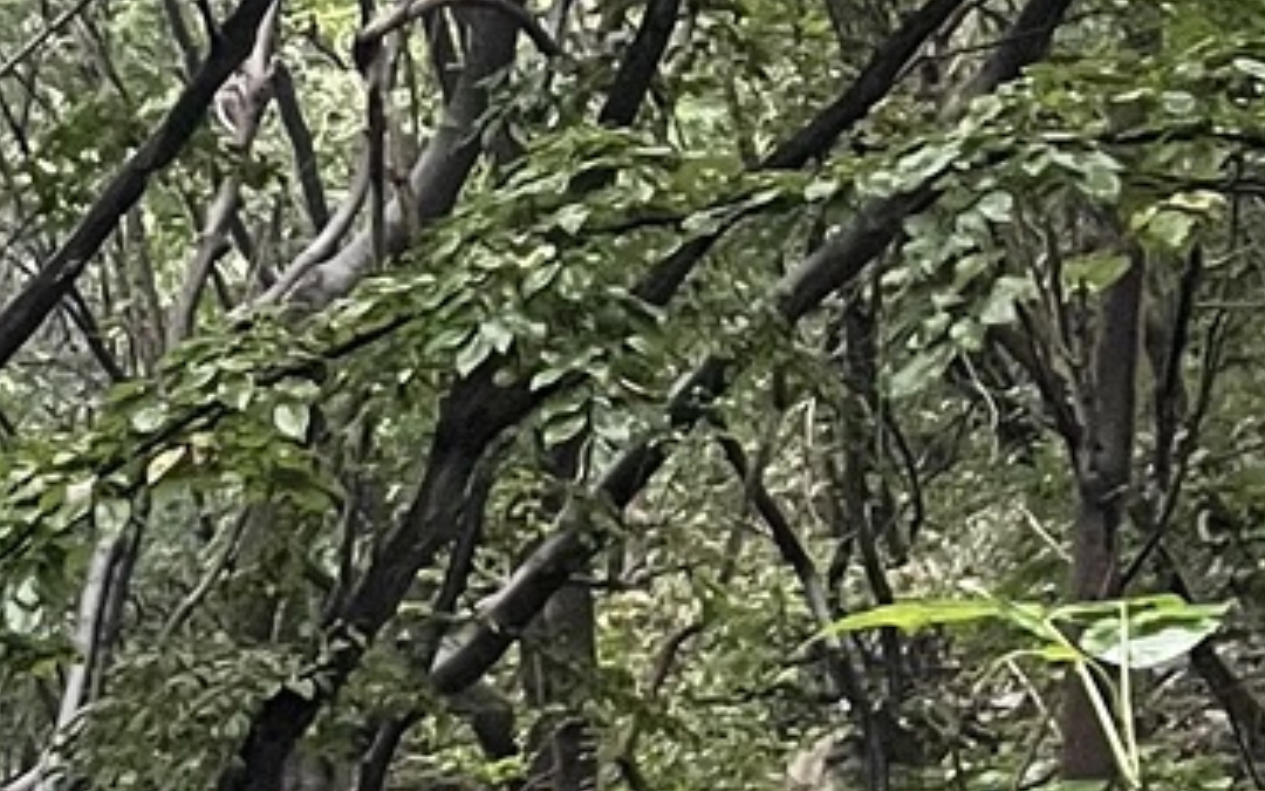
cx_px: -559
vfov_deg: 8.6
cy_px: 316
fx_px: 5275
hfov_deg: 13.0
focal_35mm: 153
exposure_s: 1/60
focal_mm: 4.2
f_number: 1.6
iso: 320
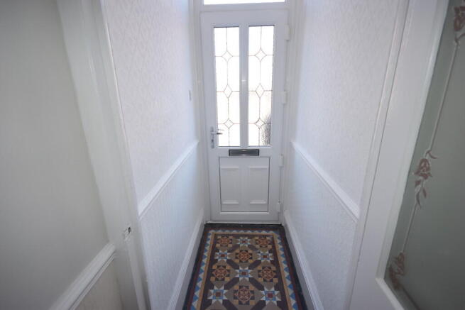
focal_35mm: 16
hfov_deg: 95.0
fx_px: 213
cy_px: 155
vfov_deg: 72.1
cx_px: 232
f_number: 5.6
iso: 500
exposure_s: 1/125
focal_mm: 11
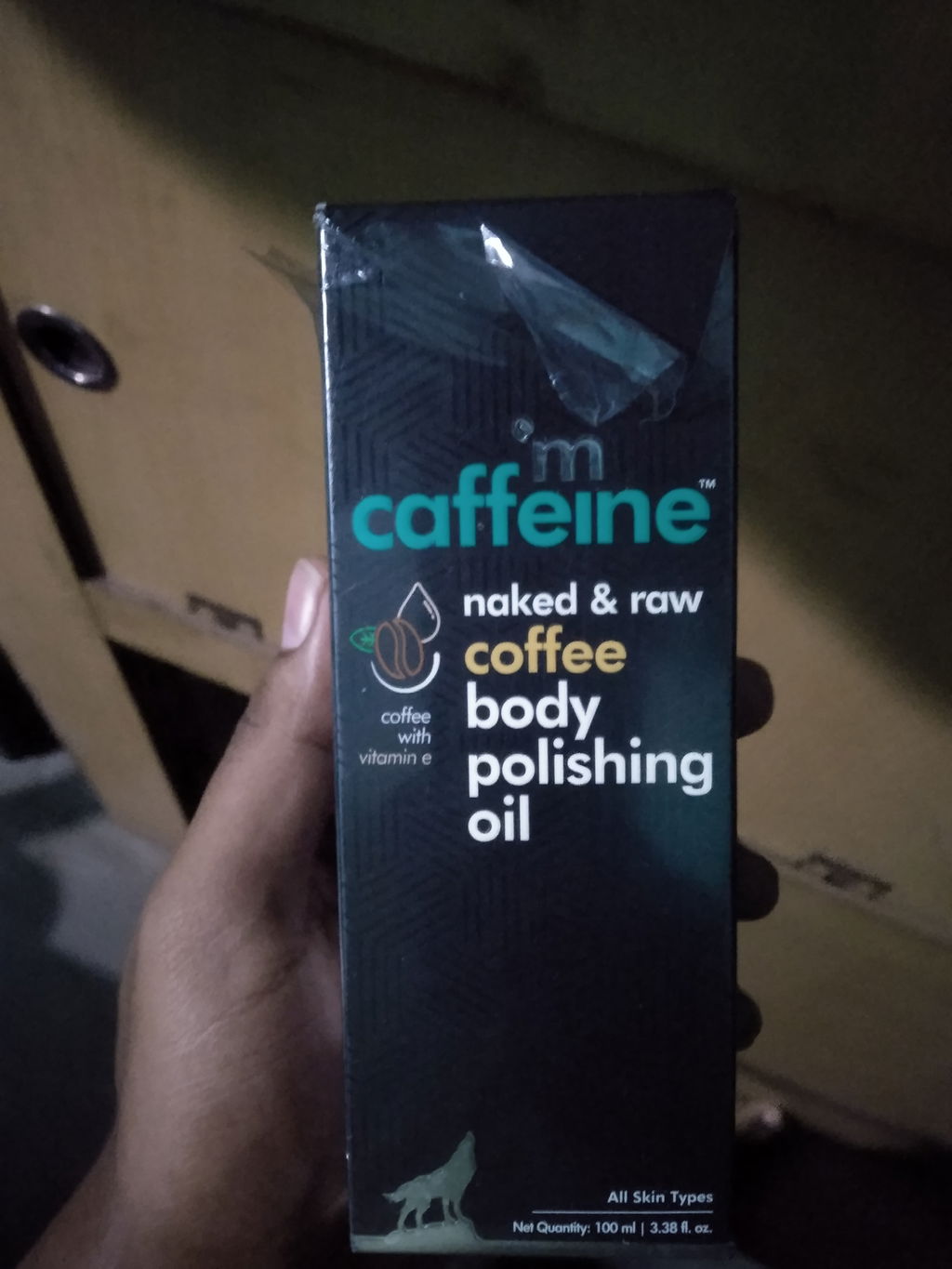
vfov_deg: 67.3
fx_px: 953
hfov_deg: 53.1
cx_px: 476
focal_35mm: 26
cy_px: 634
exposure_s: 1/17
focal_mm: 3.82
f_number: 2.2
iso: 6400
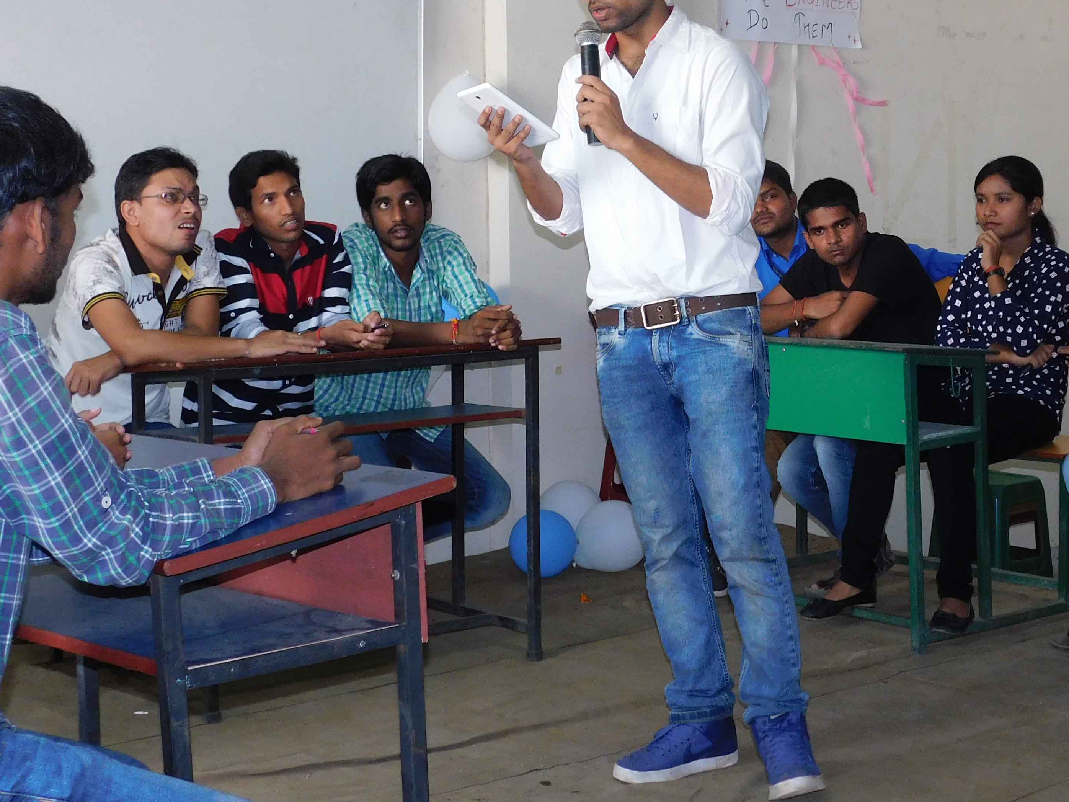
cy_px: 230
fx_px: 2038
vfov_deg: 22.1
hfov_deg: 29.1
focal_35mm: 66
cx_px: 737
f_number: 3.6
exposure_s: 1/30
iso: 250
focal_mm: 7.1
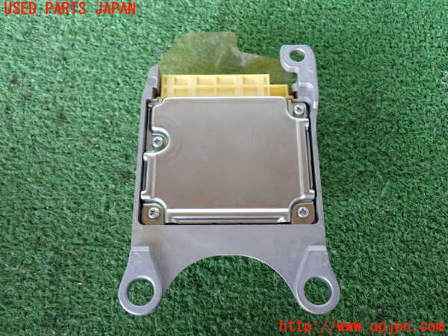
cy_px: 168
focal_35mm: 36
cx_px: 224
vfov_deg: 39.7
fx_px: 466
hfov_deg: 51.4
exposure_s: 1/40
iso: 320
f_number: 2.5
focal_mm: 6.37
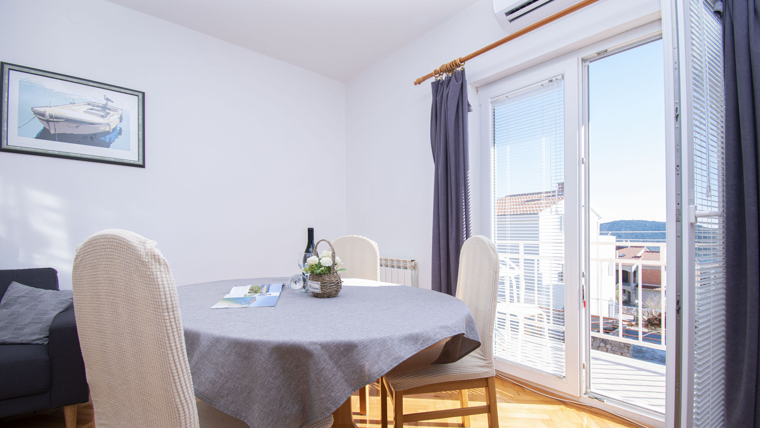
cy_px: 241
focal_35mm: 16
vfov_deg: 66.8
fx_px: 322
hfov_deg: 99.4
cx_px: 380
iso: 100
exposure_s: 1/125
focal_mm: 10
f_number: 5.6
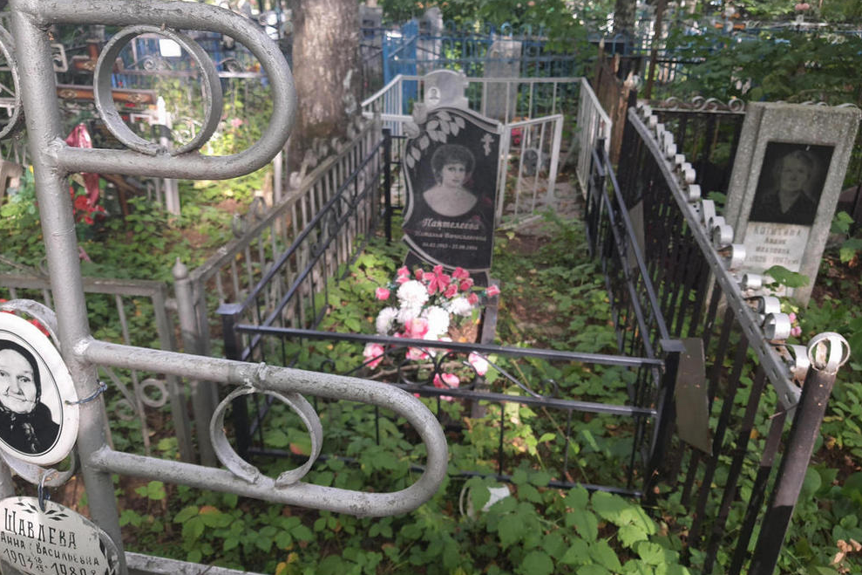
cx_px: 435
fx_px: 670
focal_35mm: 28
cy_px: 264
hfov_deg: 65.5
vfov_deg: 46.3
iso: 64
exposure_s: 1/100
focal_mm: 4.32
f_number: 1.7
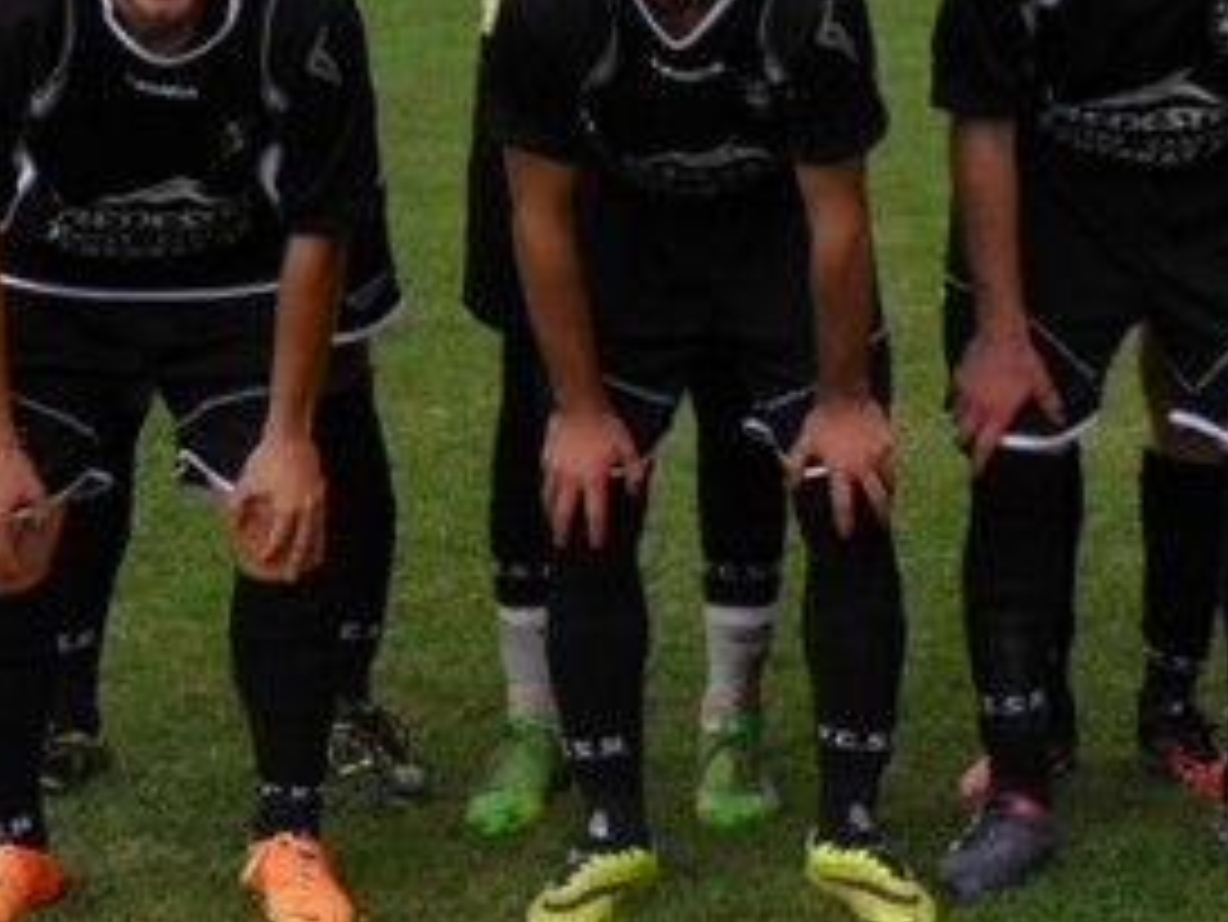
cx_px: 972
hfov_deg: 14.7
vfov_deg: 11.0
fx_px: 4720
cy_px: -155
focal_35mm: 133
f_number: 3.6
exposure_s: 1/80
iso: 50
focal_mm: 10
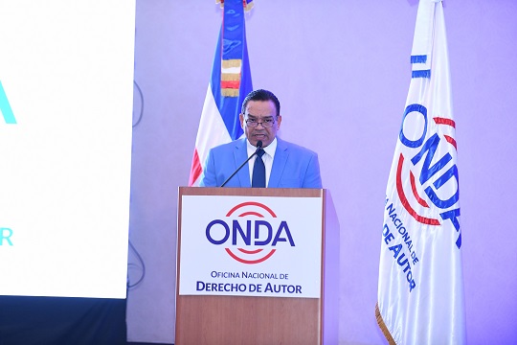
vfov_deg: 9.5
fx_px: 2082
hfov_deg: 14.2
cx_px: 258
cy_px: 172
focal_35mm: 145
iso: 4000
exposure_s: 1/125
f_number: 3.2
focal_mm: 145
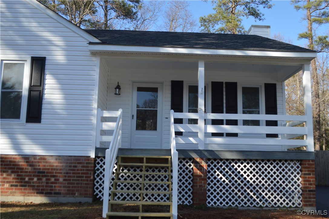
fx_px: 329
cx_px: 164
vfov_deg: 36.8
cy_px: 110
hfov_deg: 53.2
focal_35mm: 36
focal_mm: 24
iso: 100
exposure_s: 1/160
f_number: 6.3
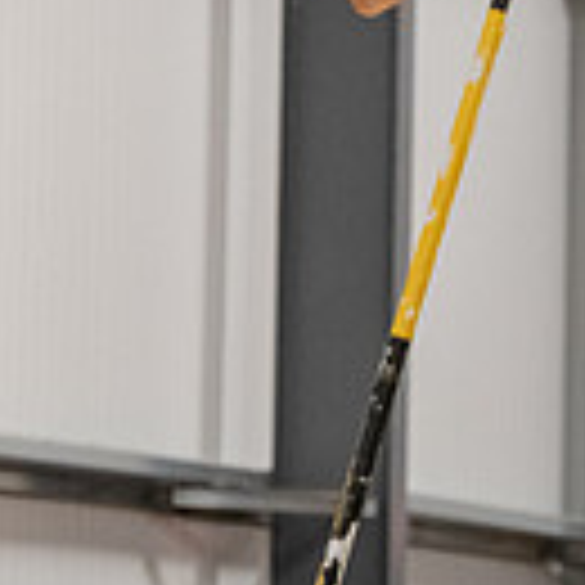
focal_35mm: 462
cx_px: 428
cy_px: -245
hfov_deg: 3.8
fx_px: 8833
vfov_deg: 3.8
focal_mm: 122
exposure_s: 1/800
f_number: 2.8
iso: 6400
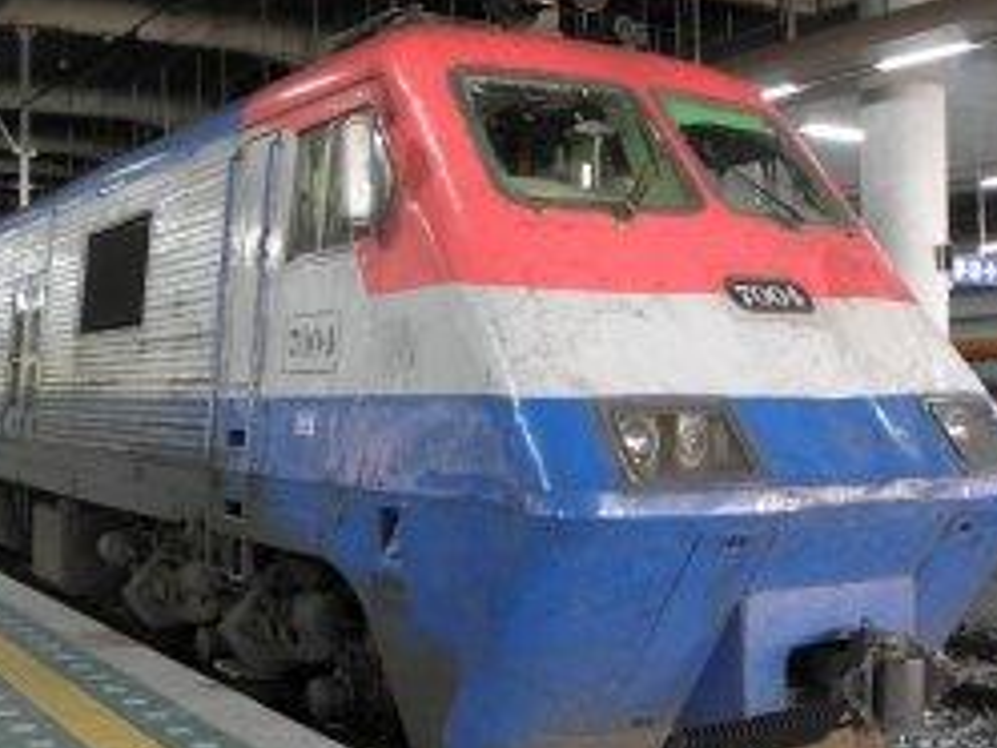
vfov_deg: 30.9
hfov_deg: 40.3
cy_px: 406
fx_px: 1354
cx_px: 418
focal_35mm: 47
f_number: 2.8
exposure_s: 1/8
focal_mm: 4.6
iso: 125
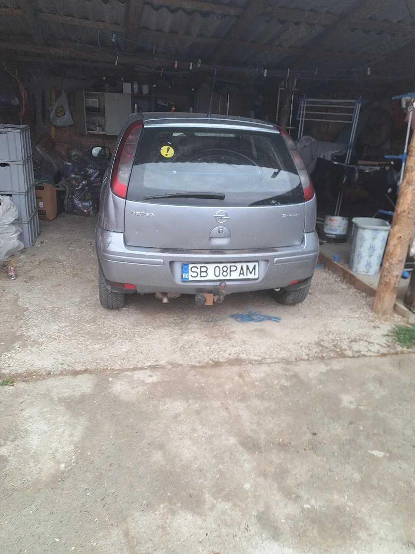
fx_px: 384
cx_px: 208
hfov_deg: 56.8
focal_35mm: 24
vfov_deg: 71.6
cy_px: 277
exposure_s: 1/50
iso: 50
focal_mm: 5.23
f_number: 1.8
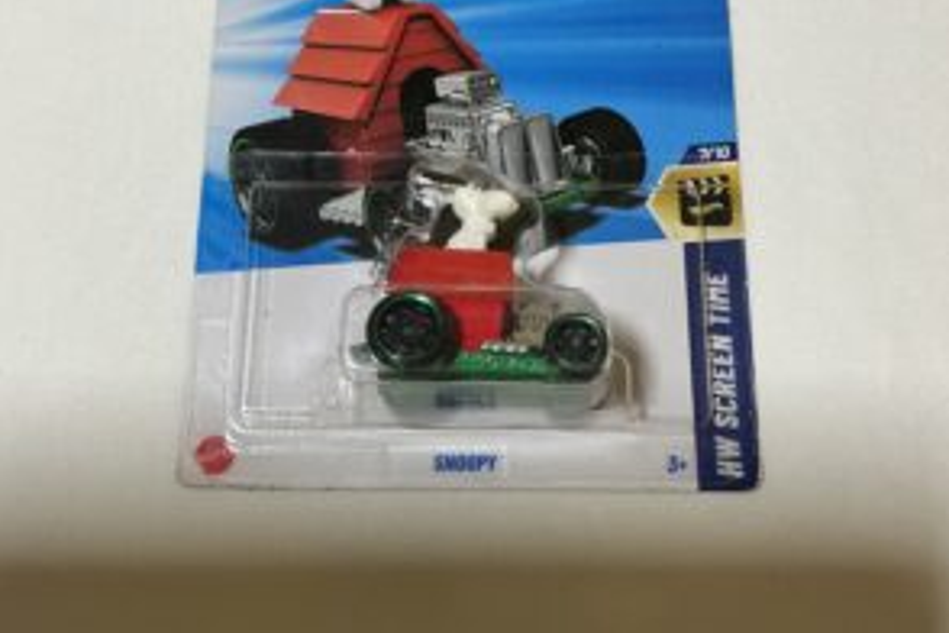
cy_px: 255
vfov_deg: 32.5
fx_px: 1081
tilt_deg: -73.9
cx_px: 474
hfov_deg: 47.4
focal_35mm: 41
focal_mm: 3
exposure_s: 1/60
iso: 125
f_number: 1.8
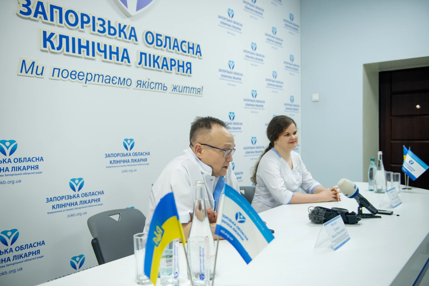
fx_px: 417
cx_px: 214
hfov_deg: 54.4
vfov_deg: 37.9
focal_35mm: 35
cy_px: 143
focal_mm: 35
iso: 1000
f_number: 3.2
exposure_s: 1/200
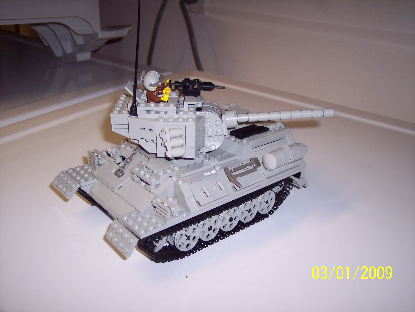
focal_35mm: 39
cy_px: 156
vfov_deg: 36.8
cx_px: 208
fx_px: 468
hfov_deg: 47.9
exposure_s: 1/60
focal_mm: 8
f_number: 2.8
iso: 100
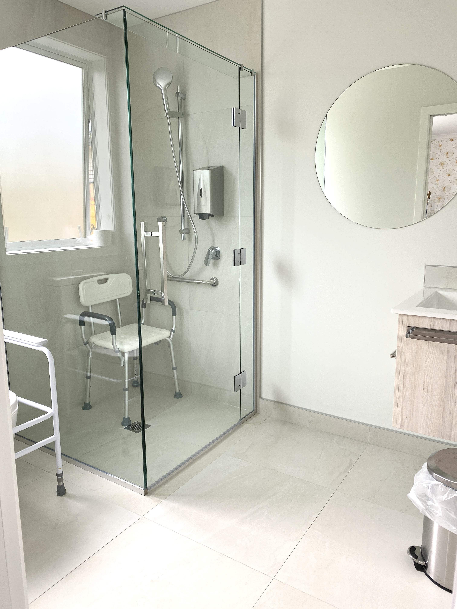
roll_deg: -0.1
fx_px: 458
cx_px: 228
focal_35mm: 26
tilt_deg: -9.9
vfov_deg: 67.3
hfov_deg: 53.1
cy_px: 304
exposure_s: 1/122
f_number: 1.8
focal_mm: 4.25
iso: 40
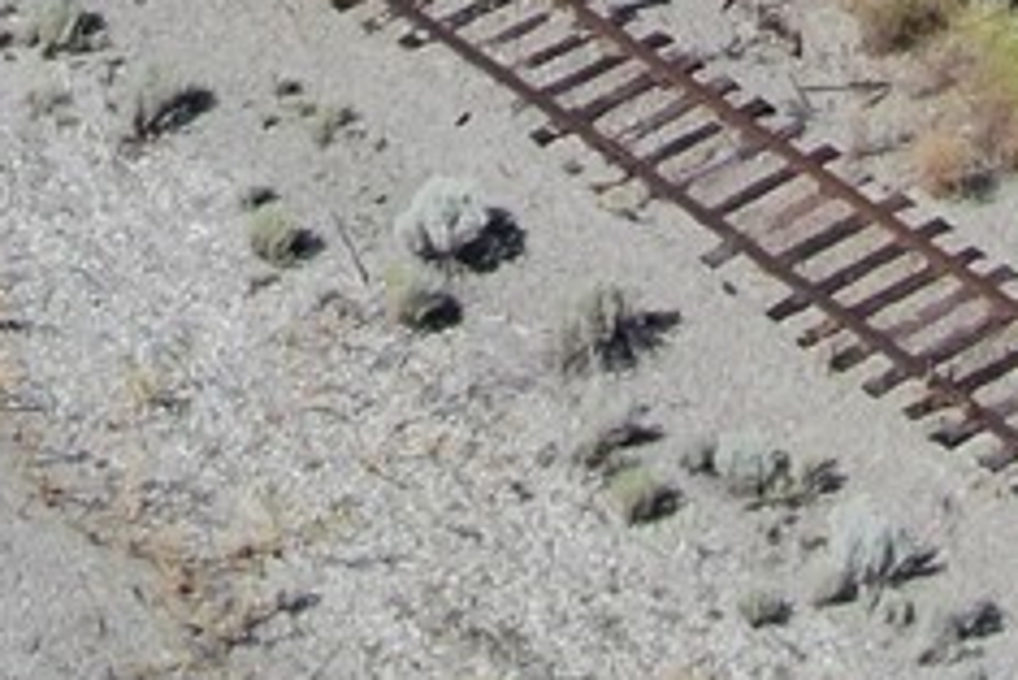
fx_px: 4810
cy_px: -1867
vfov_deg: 6.7
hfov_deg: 12.0
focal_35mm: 170
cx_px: 39
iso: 100
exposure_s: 1/1250
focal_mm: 4.39
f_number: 2.8
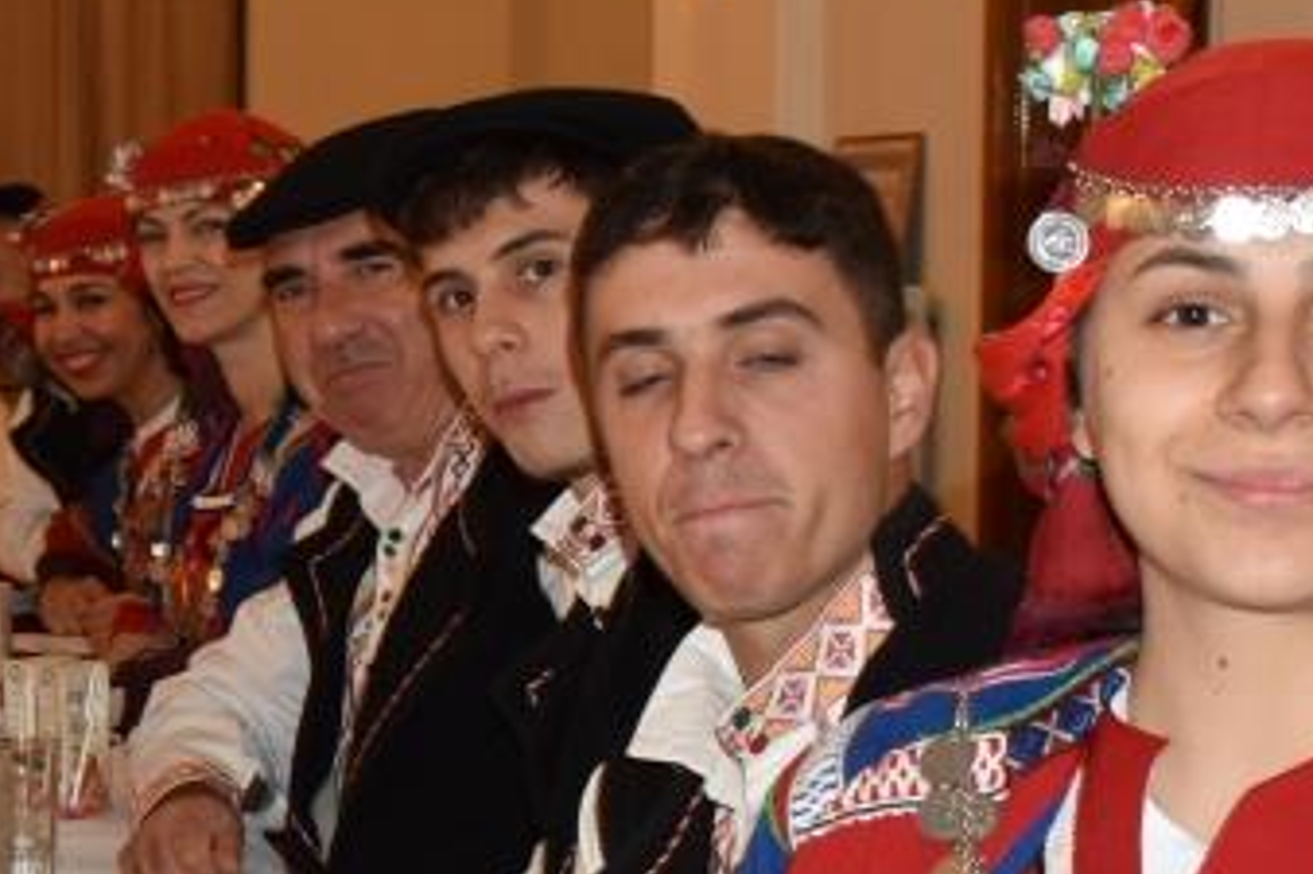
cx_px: -74
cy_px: 592
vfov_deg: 13.1
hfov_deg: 18.9
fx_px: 3810
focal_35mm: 105
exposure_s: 1/30
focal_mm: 23
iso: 250
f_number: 5.6
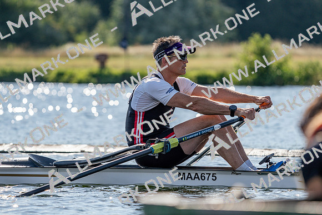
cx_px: 161
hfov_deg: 6.2
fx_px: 2970
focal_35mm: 332
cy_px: 108
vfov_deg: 4.1
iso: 200
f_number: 6.3
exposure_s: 1/1600
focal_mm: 332
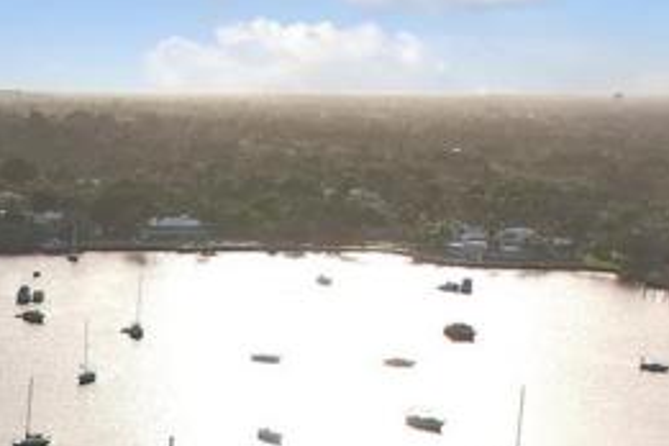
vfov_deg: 13.6
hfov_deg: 20.6
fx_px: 1691
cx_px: -182
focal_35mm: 91
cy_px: 774
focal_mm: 8.38
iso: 100
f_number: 2.8
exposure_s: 1/350
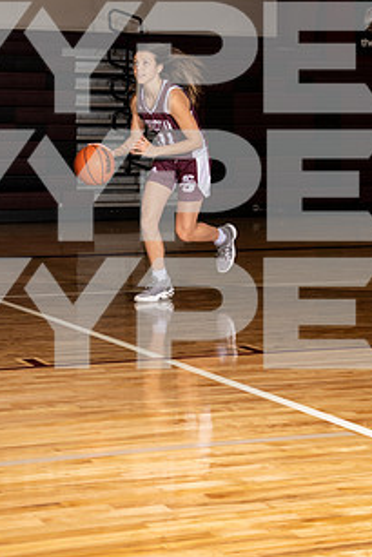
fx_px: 1316
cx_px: 120
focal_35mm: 85
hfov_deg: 16.1
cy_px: 187
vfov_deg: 23.8
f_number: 5.6
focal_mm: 58
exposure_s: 1/250
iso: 160
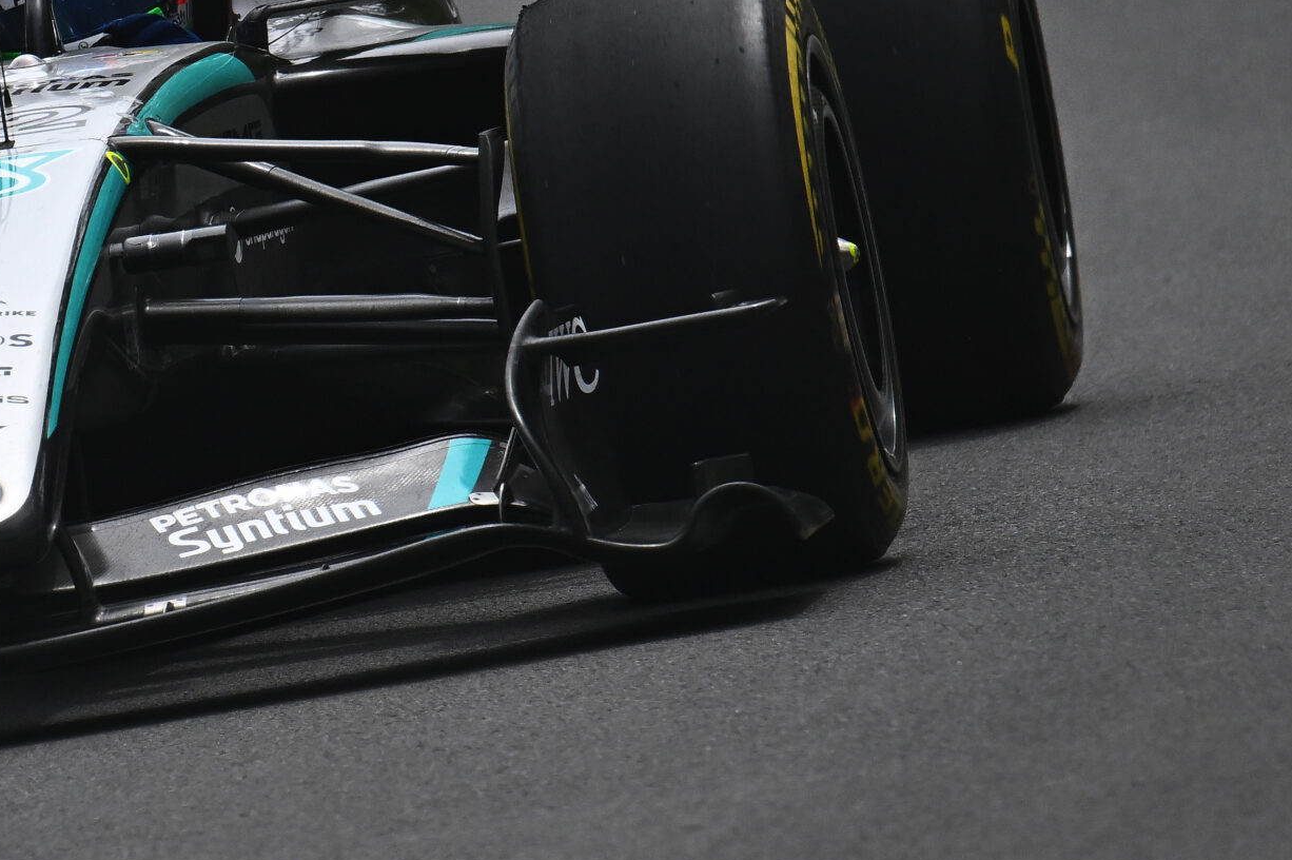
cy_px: 222
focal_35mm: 1253
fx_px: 44943
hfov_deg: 1.6
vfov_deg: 1.1
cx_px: -33
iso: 640
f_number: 4.5
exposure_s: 1/5000
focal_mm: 400
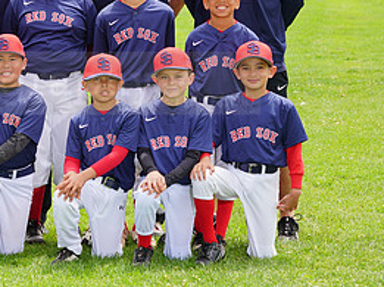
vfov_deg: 6.9
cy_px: 71
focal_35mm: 214
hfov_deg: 9.2
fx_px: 2371
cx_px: -25
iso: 100
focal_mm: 100
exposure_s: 1/250
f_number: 6.3
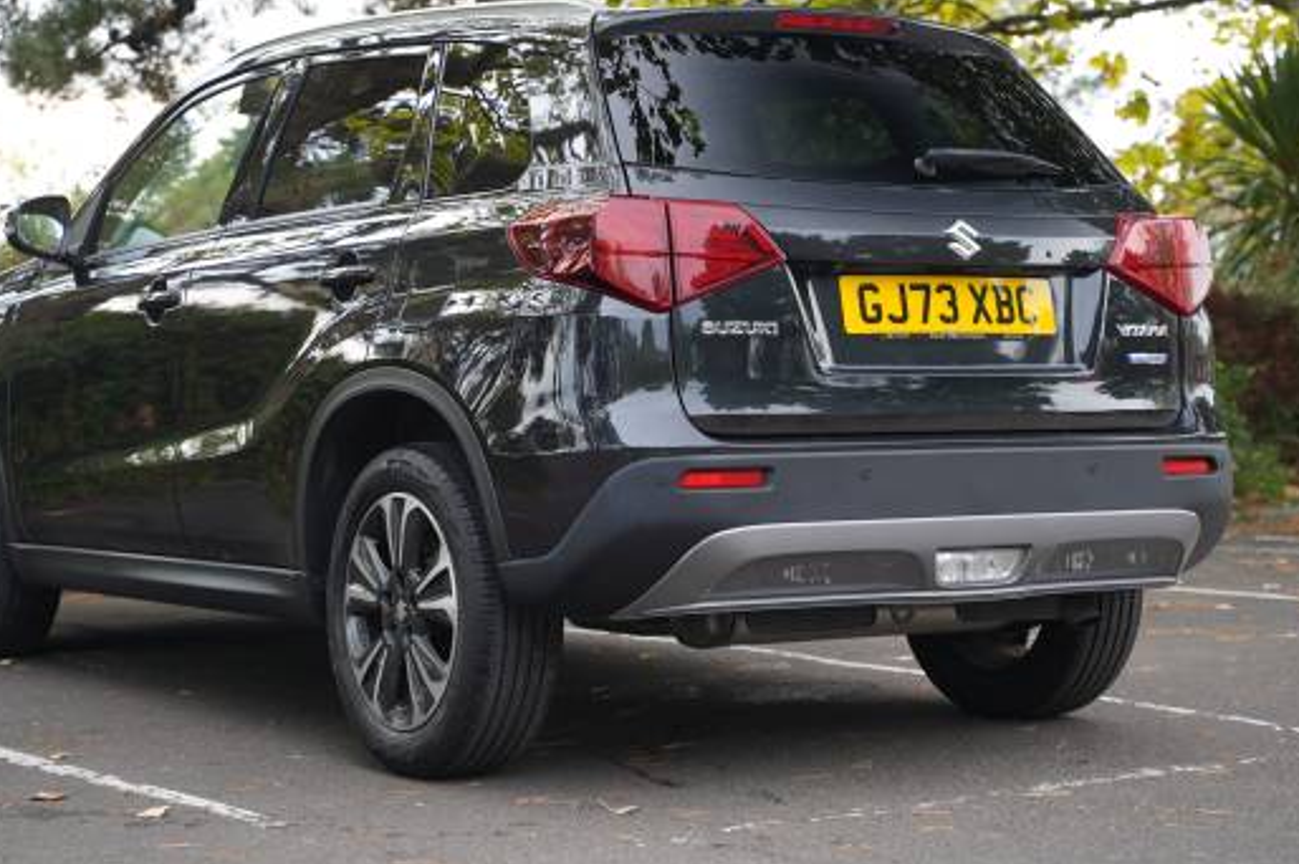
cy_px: 333
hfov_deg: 26.6
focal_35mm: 76
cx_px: 589
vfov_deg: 17.8
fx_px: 2749
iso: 1000
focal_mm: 61.2
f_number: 4
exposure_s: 1/160
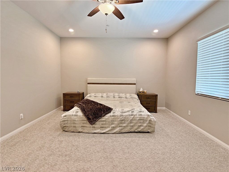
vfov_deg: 56.8
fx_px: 159
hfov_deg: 71.6
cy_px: 86
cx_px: 114
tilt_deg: -4.5
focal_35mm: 24
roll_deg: -1.1
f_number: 1.78
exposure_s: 1/60
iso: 160
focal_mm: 6.76
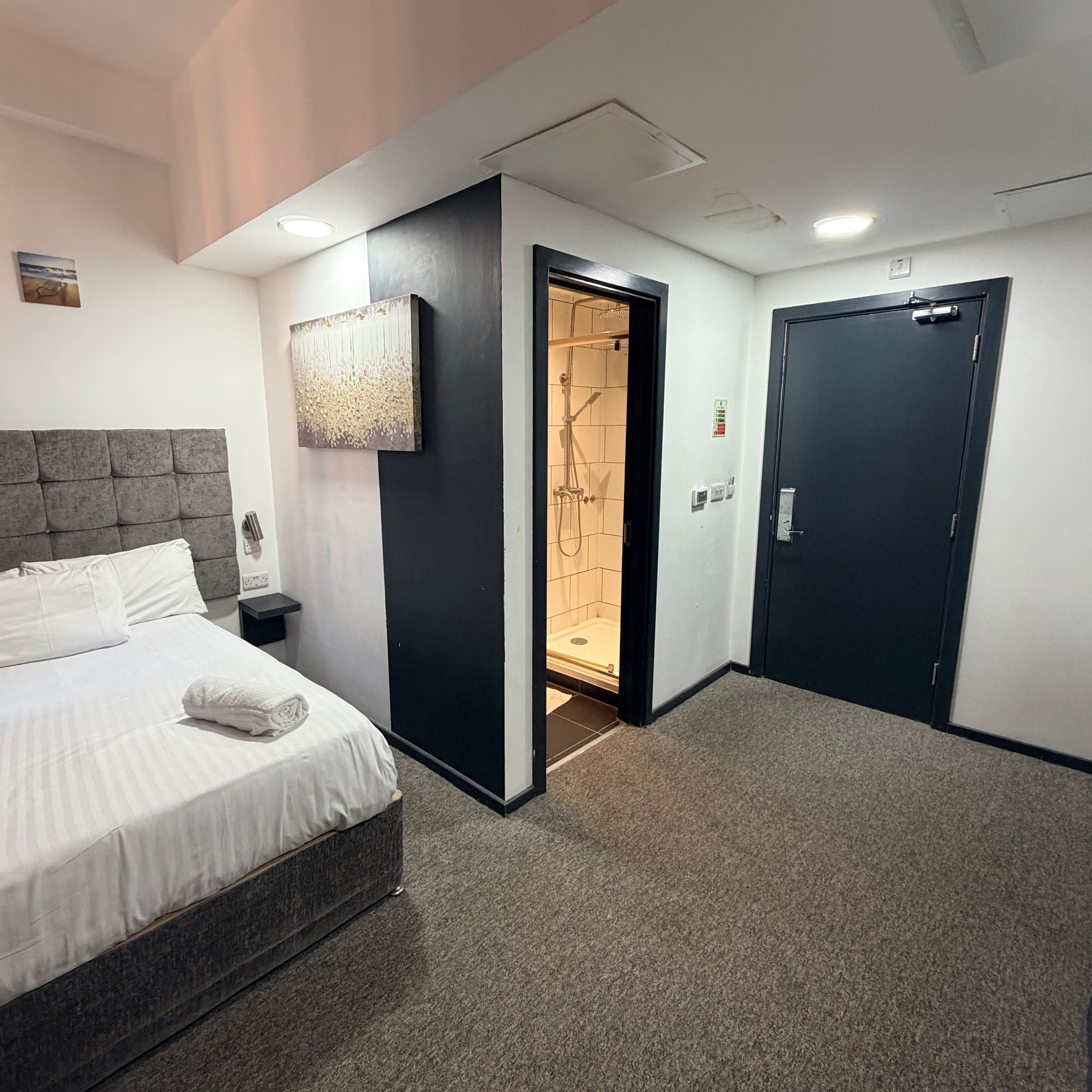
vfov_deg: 84.0
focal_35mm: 17
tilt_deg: -9.5
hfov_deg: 83.9
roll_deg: +0.7
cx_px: 512
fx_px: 607
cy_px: 538
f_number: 2.2
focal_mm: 2.22
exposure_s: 1/60
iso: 320
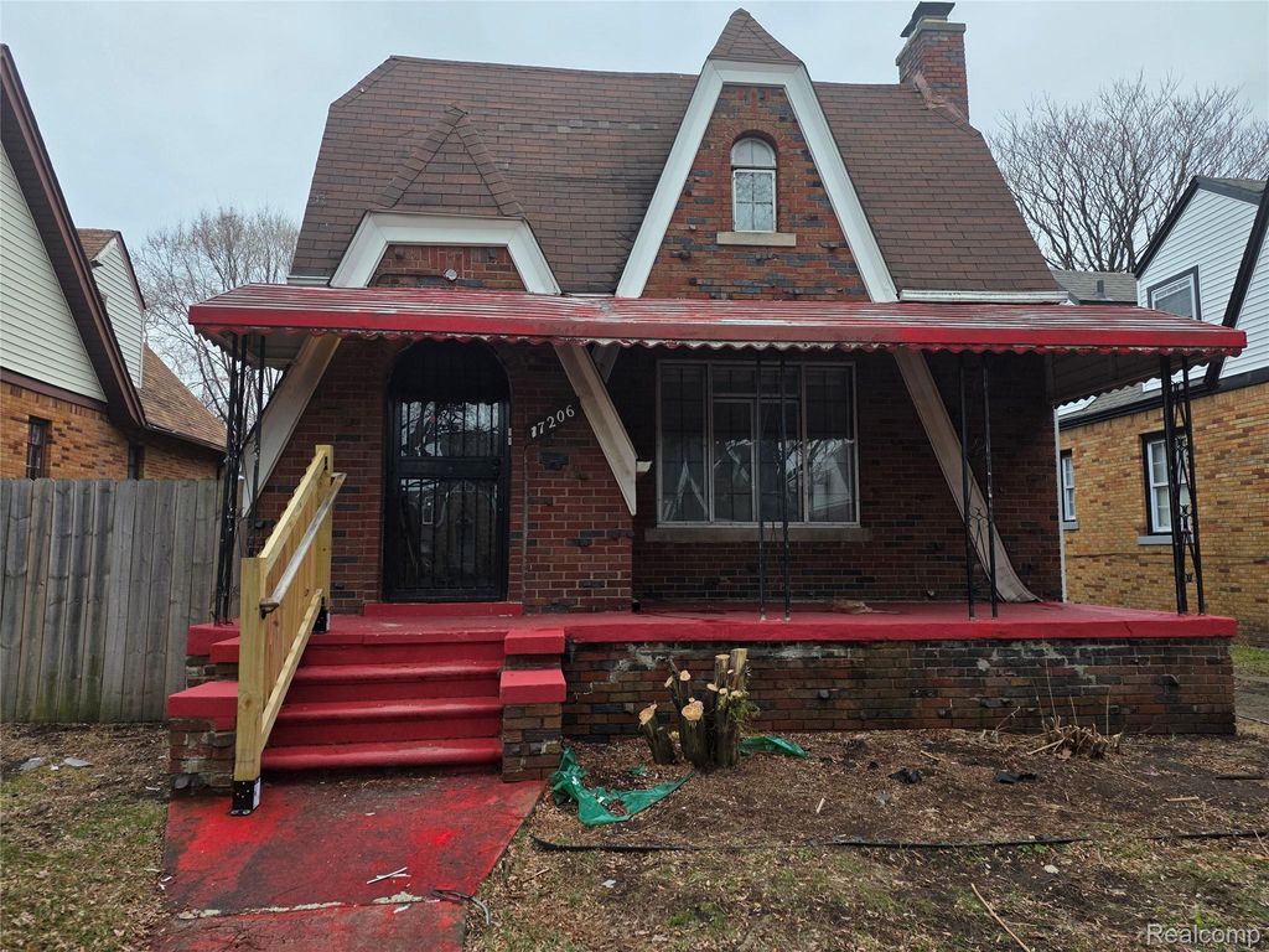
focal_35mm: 23
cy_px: 476
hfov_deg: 73.9
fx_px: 843
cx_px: 634
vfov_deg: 58.9
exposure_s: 1/359
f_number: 1.7
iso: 50
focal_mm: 6.3
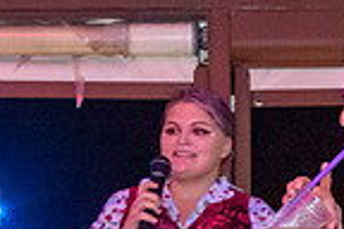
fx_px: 1175
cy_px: 380
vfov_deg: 10.6
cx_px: 248
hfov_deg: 16.6
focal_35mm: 123
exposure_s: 1/60
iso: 3200
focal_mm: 20
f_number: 3.5
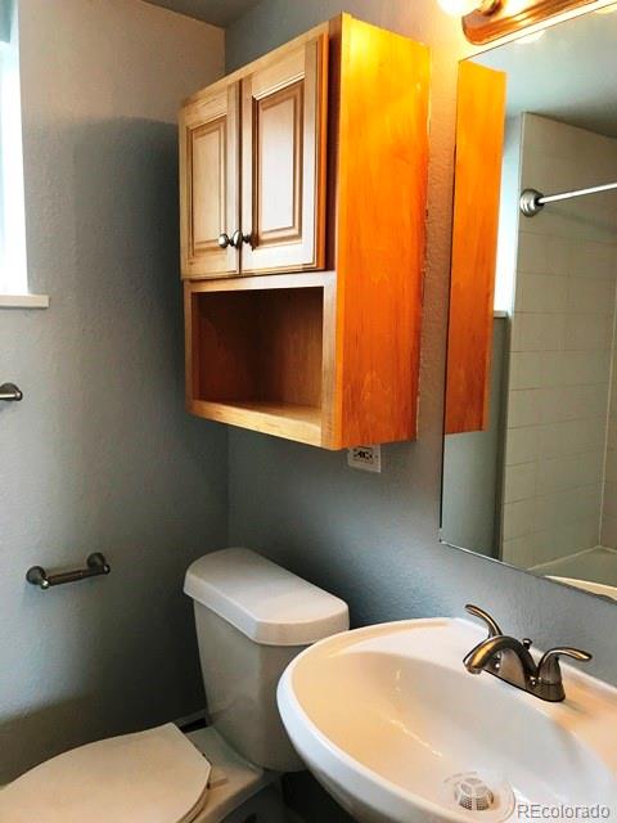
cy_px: 412
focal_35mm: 28
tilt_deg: -7.7
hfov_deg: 49.7
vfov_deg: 63.4
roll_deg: -1.0
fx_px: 665
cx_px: 308
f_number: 1.8
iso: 32
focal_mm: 3.99
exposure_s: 1/30
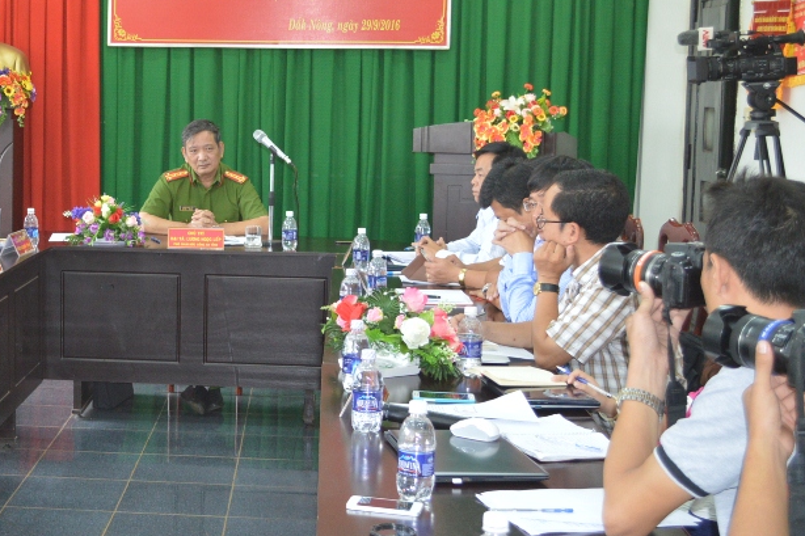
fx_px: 1341
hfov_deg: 32.4
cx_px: 148
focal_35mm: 60
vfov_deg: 22.6
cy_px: 220
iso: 1000
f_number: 4
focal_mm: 24
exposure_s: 1/60
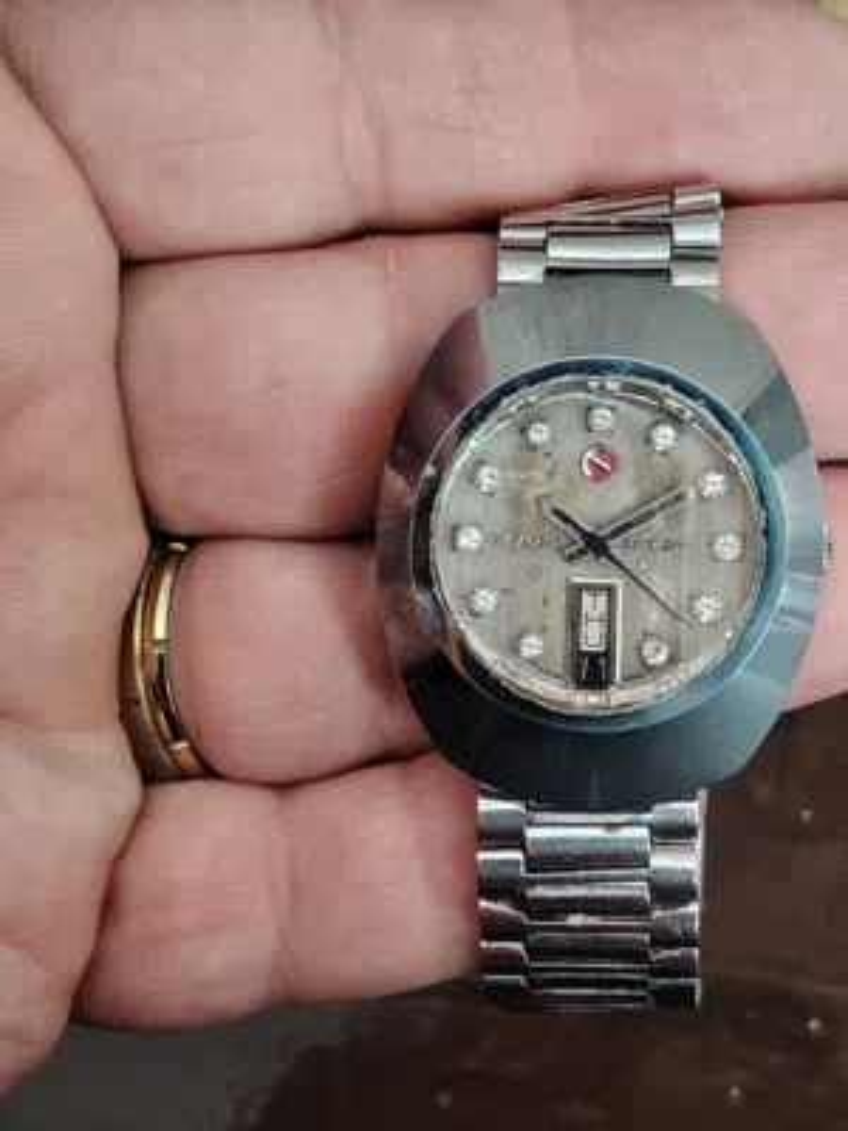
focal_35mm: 72
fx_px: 2352
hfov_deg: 20.4
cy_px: 566
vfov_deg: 27.0
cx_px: 424
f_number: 1.75
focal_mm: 5.25
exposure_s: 1/25
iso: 1772
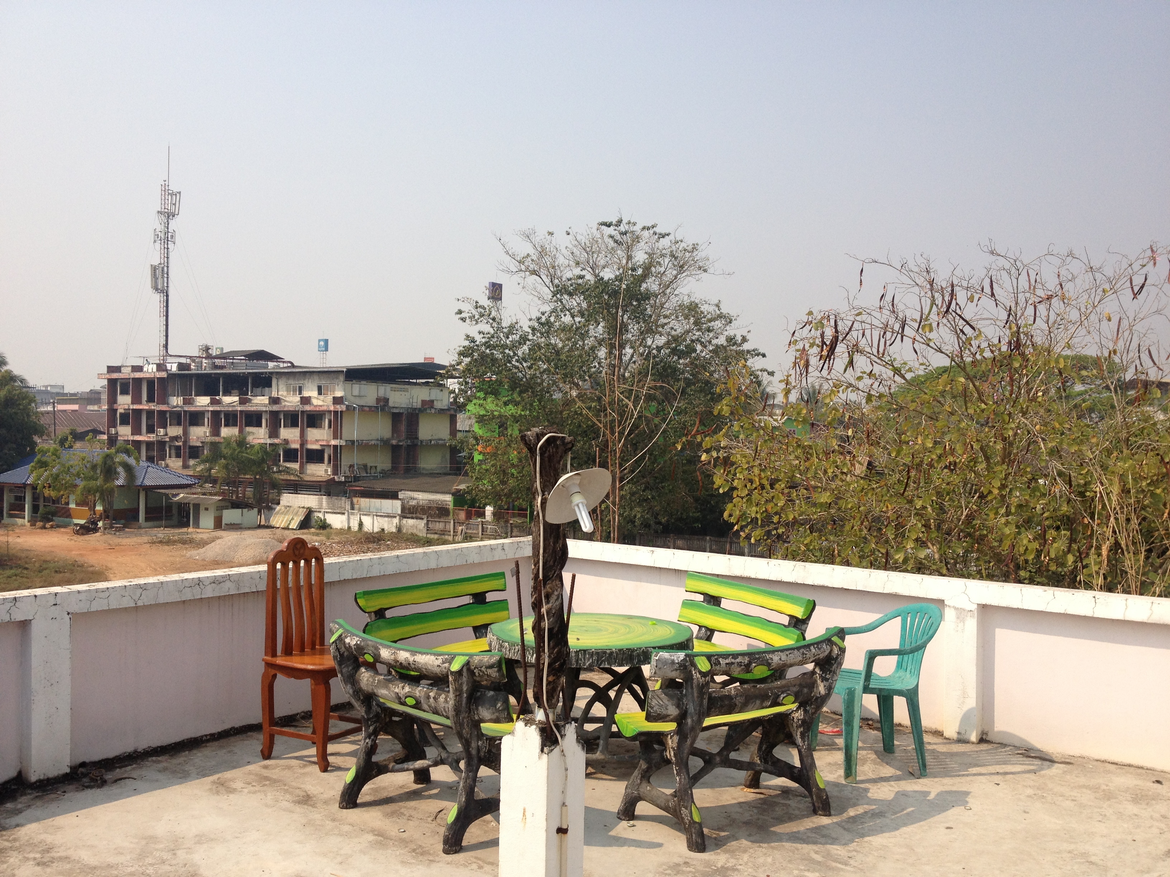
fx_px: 1183
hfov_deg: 52.6
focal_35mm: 35
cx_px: 585
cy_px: 438
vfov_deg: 40.7
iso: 50
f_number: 2.4
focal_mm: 4.28
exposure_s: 1/1842
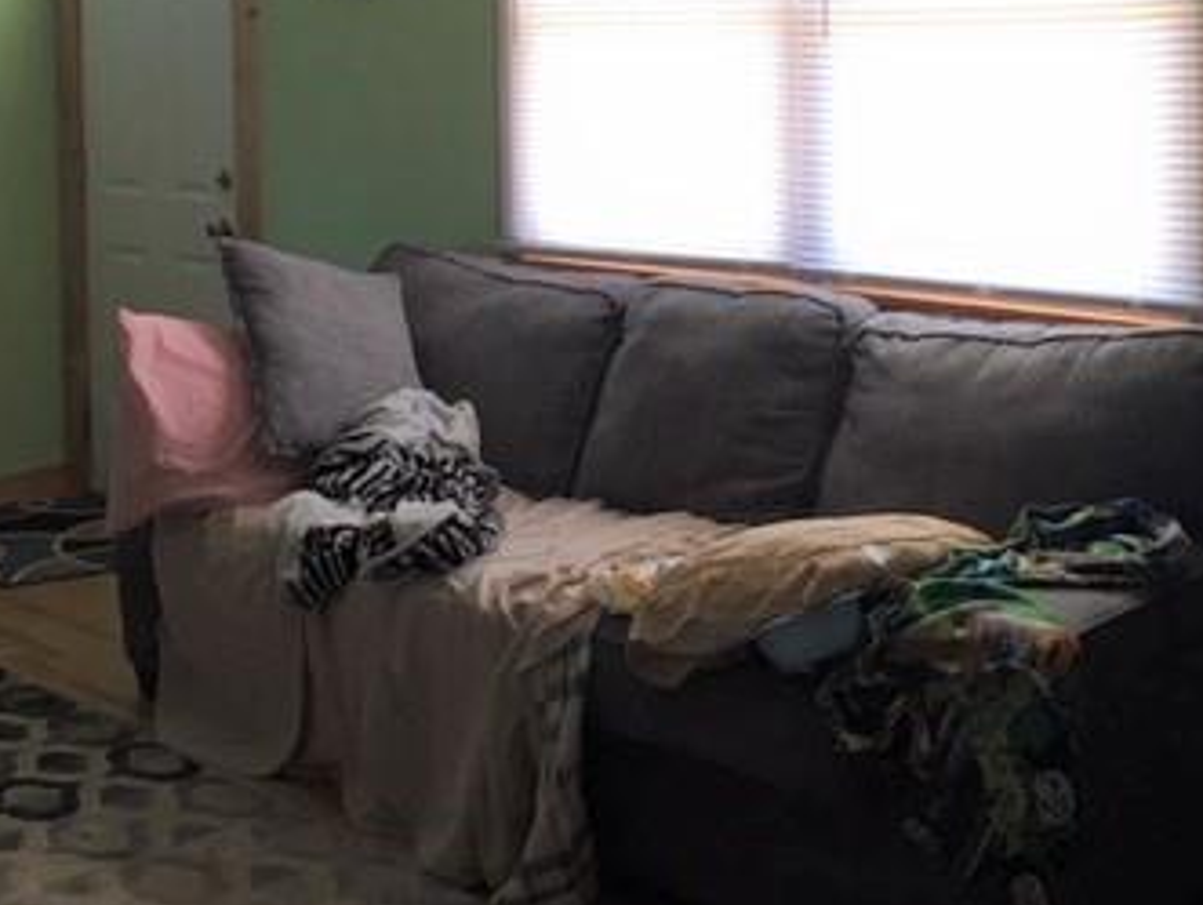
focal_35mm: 56
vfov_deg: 25.6
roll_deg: +0.3
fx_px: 1948
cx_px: 425
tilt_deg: -1.6
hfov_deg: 34.1
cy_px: 149
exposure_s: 1/30
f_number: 2.2
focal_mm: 4.15
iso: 25
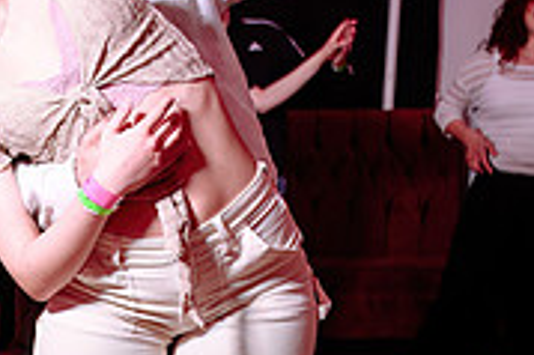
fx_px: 1260
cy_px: 285
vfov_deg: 15.9
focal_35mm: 85
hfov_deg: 21.4
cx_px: -182
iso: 320
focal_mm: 24
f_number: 3.2
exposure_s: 1/50
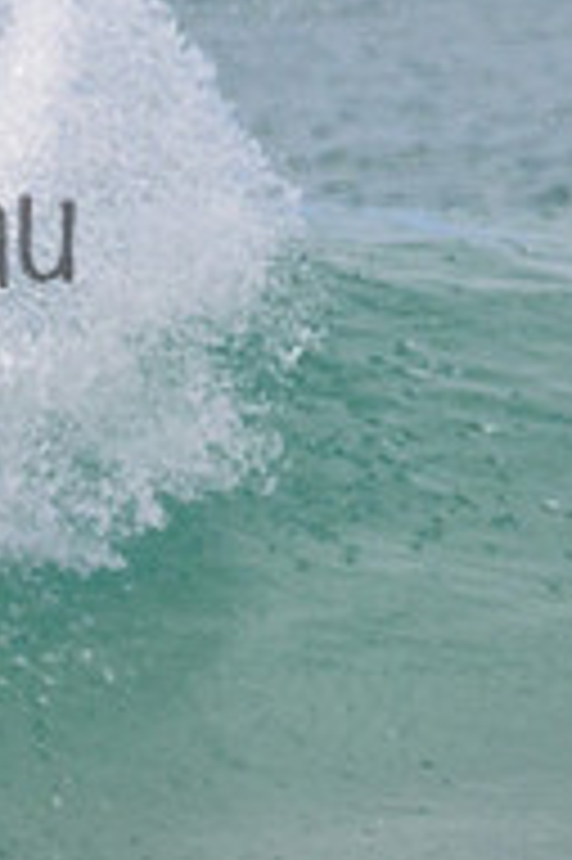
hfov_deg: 0.4
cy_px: 494
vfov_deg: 0.6
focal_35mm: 3308
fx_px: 78978
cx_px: 73
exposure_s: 1/2000
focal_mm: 800
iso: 800
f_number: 11
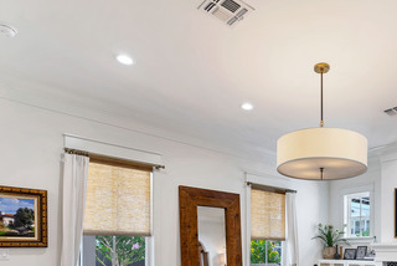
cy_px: 253
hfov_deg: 61.6
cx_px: 299
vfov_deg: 41.7
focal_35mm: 28
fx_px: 309
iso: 100
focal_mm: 14
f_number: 7.1
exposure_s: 1/8
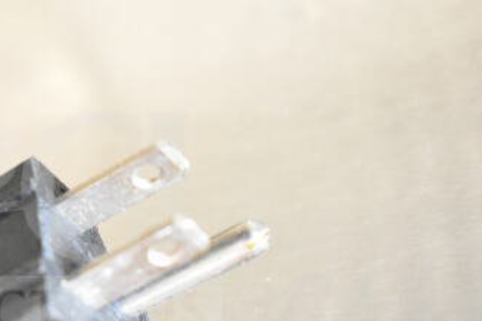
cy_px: 229
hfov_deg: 23.6
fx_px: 1125
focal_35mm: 84
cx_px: 56
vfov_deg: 16.2
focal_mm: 30
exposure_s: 1/50
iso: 3600
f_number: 4.2
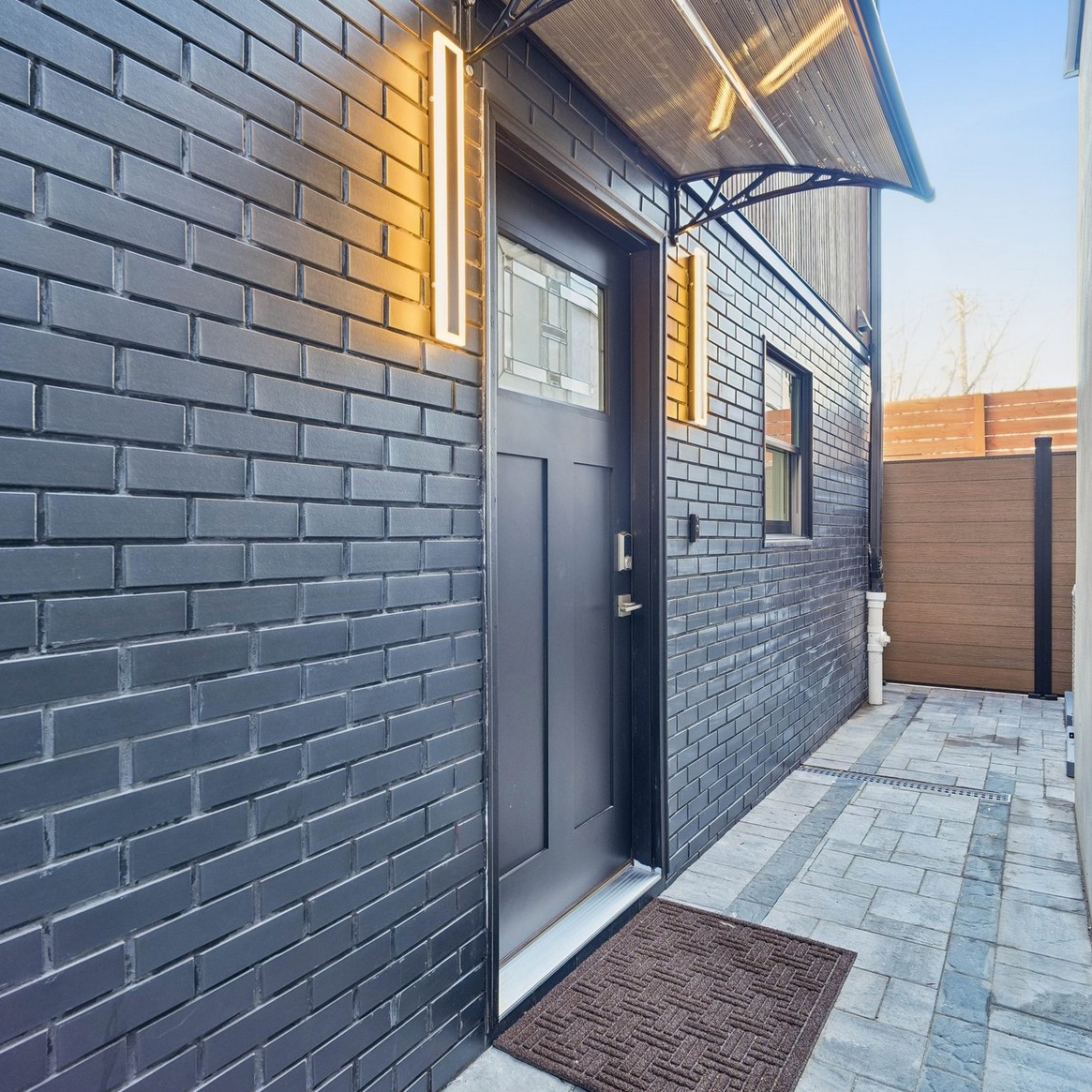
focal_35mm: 21
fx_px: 749
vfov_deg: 72.1
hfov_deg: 72.0
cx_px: 507
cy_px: 543
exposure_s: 1/10
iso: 400
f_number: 8
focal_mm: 16
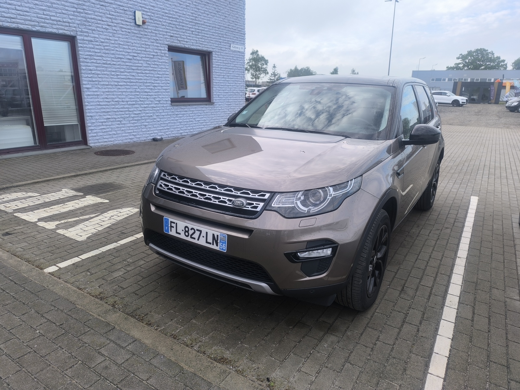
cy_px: 195
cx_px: 260
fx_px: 346
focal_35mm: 23
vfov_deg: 58.9
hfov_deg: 73.9
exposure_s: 1/388
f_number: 1.65
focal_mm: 6.14
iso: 50
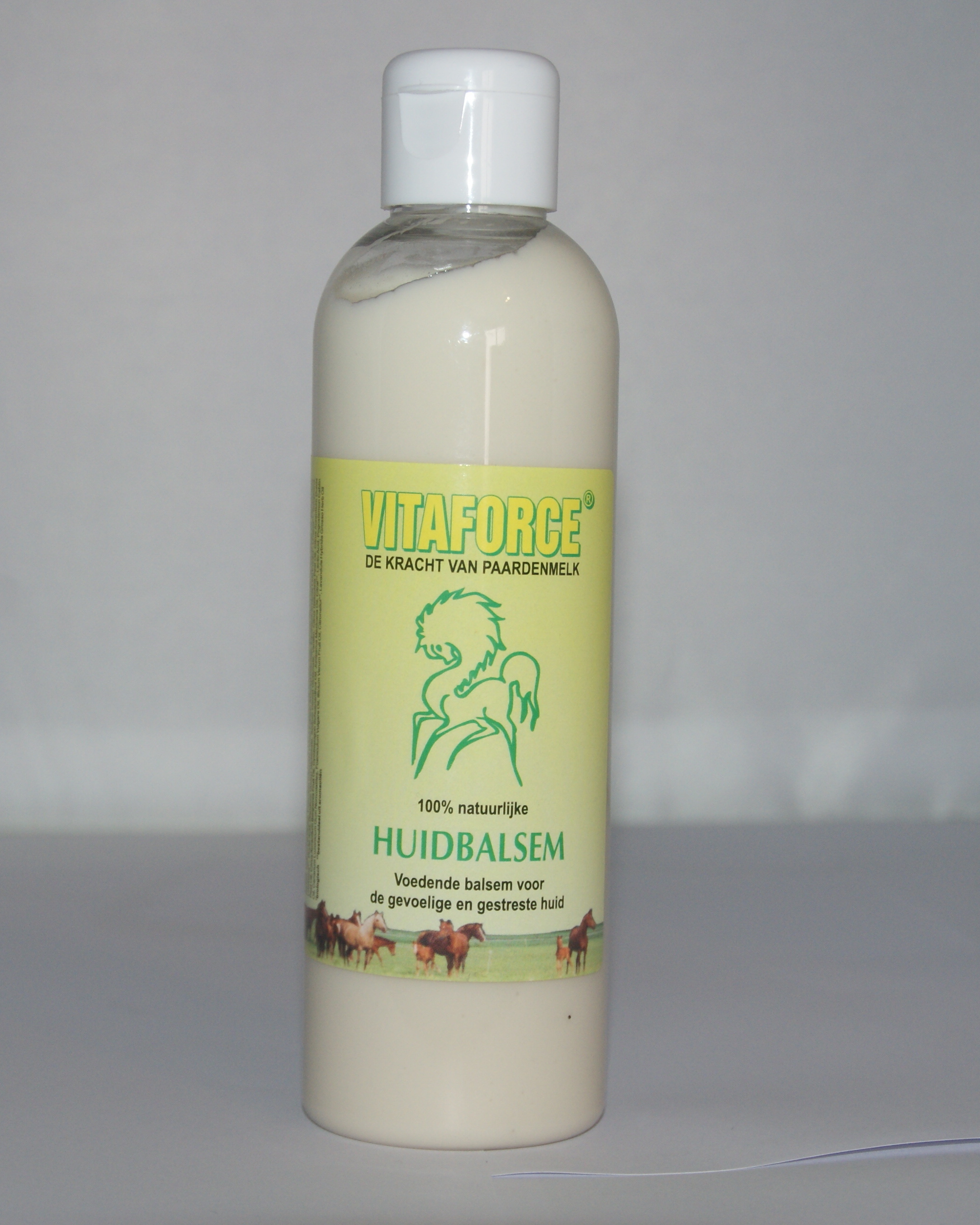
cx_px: 468
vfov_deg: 20.0
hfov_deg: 16.1
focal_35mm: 96
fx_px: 3470
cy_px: 607
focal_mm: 45
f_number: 5.6
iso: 400
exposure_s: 1/60
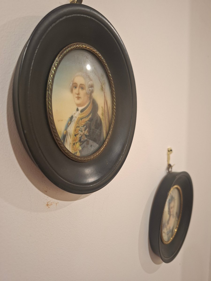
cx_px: 106
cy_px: 140
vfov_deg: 73.9
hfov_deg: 58.9
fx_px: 187
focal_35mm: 23
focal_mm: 5.54
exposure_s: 1/40
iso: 250
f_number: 1.8
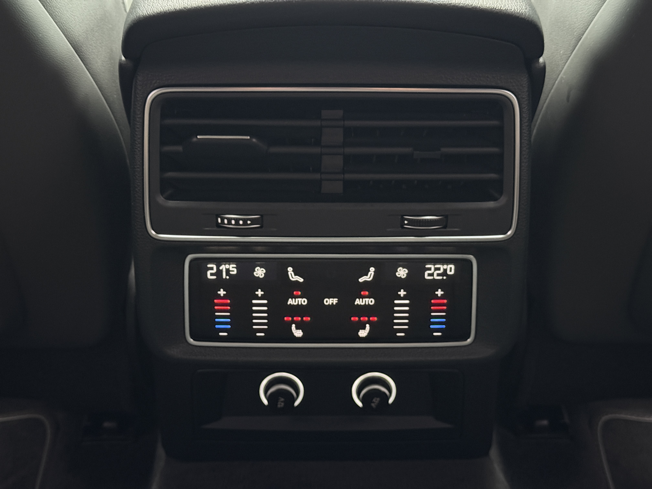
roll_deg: -0.7
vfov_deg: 30.3
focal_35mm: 48
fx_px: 904
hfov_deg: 39.7
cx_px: 326
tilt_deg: -27.9
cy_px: 244
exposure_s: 1/16
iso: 800
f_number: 1.78
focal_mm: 6.76
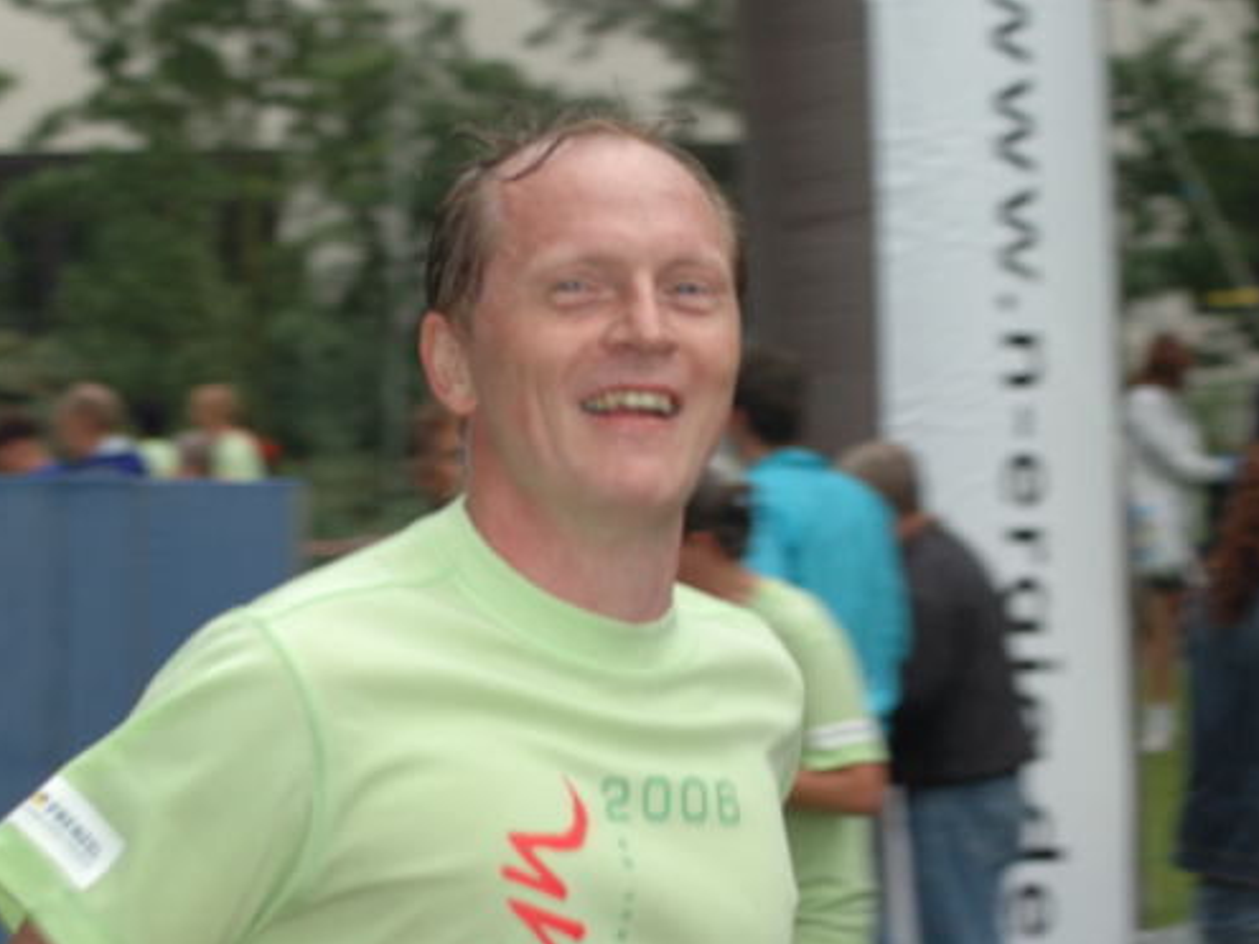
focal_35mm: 115
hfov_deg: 17.1
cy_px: 475
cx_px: 582
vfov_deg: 12.9
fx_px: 4182
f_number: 5.6
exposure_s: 1/125
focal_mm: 70
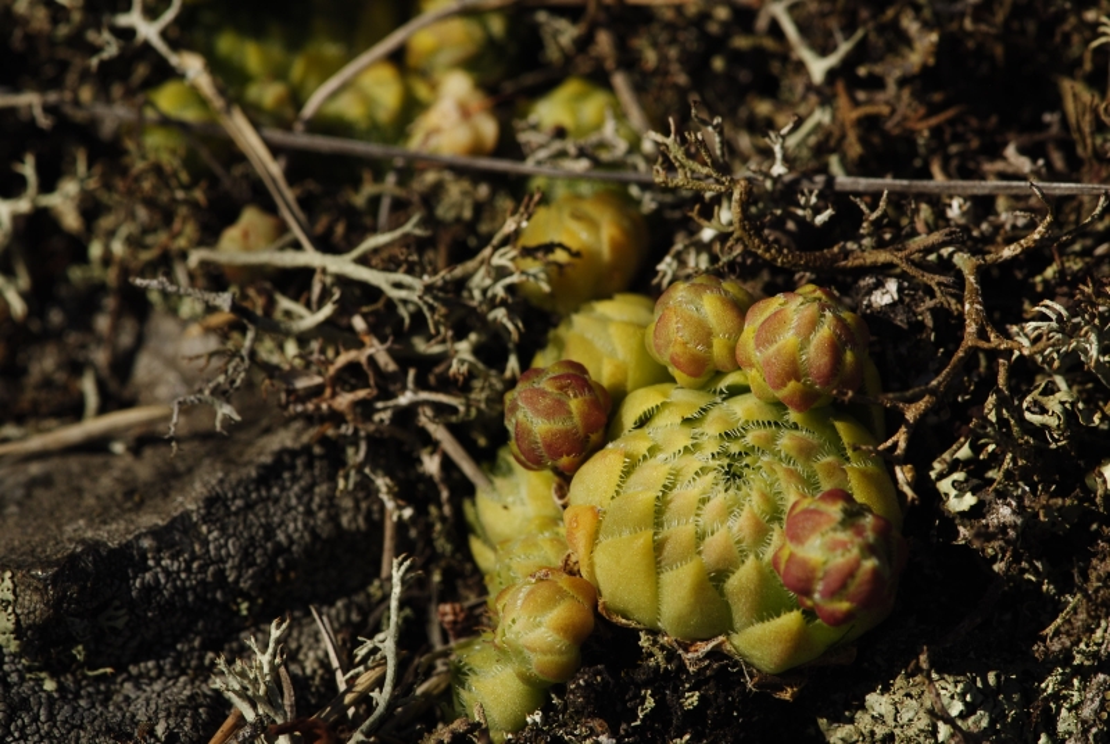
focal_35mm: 128
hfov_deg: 16.0
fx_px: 3937
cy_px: 372
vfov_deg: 10.8
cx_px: 555
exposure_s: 1/320
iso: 100
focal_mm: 85
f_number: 10
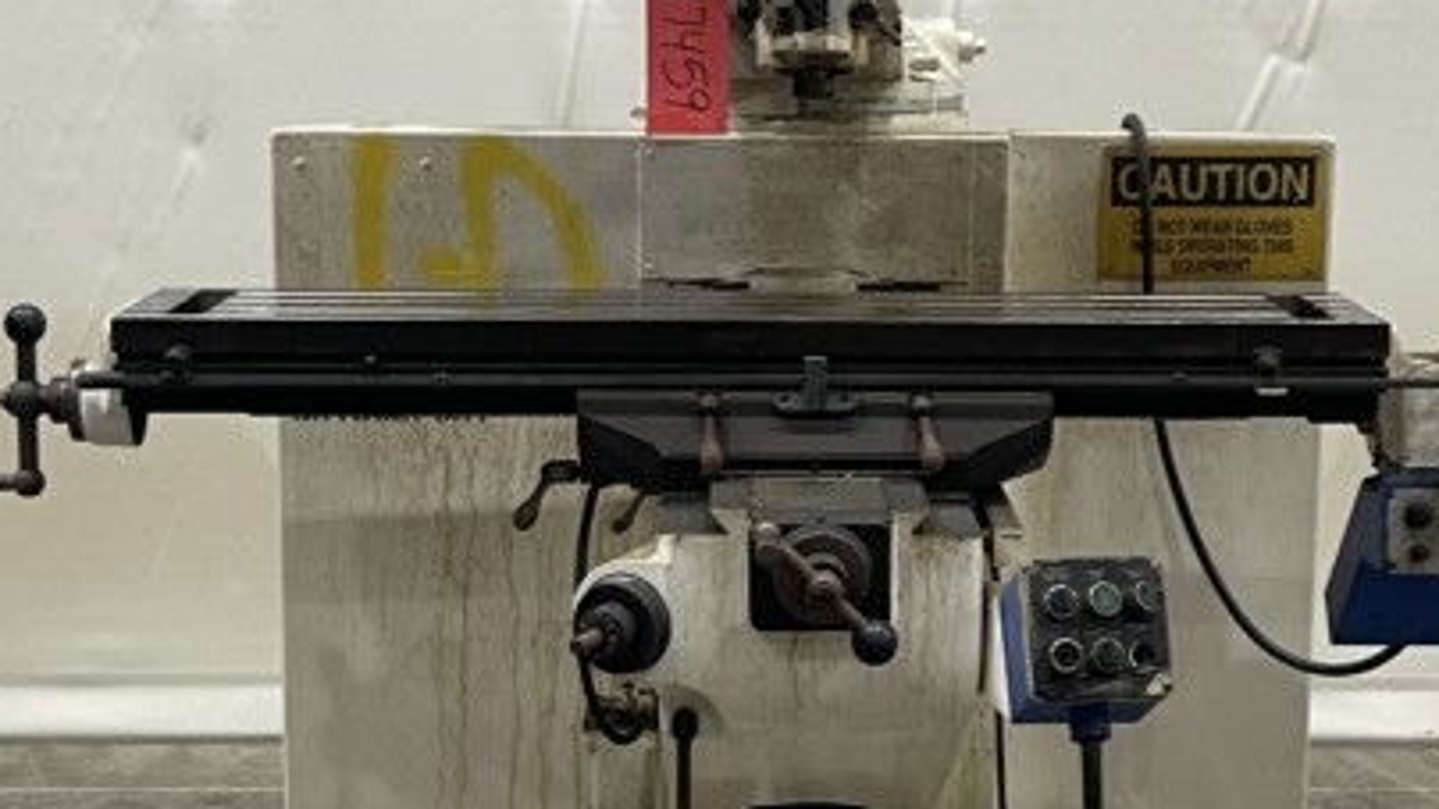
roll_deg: -0.4
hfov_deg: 30.6
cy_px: 413
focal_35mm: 69
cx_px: 741
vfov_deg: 17.5
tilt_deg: -7.6
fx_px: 2632
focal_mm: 5.1
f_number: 1.6
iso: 200
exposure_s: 1/60
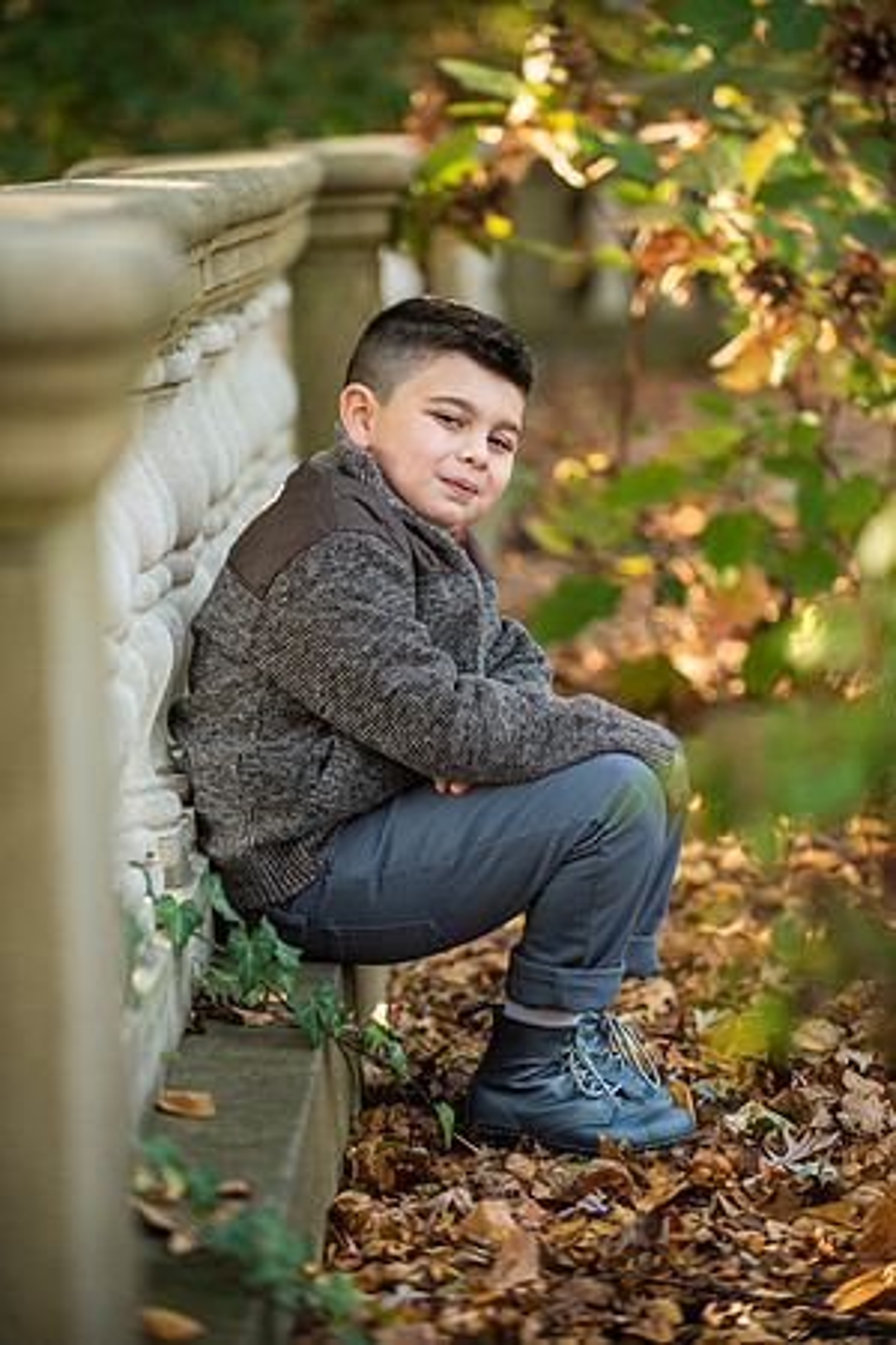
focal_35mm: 150
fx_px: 5600
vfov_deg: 13.7
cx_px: 448
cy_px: 672
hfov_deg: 9.1
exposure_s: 1/200
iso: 250
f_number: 3.5
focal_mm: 150
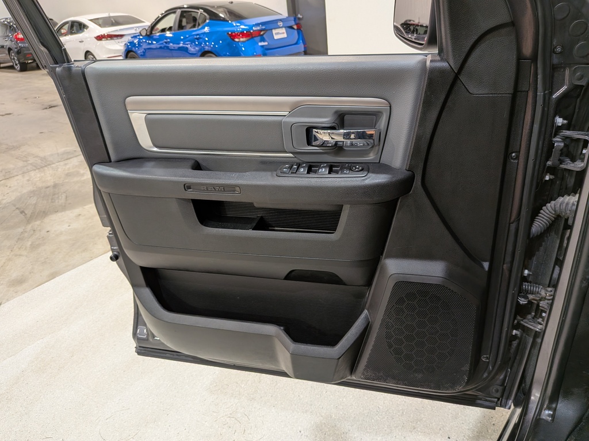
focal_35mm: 24
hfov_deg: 71.6
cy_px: 220
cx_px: 294
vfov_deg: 56.8
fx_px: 408
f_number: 1.7
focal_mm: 4.53
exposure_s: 1/120
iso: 149
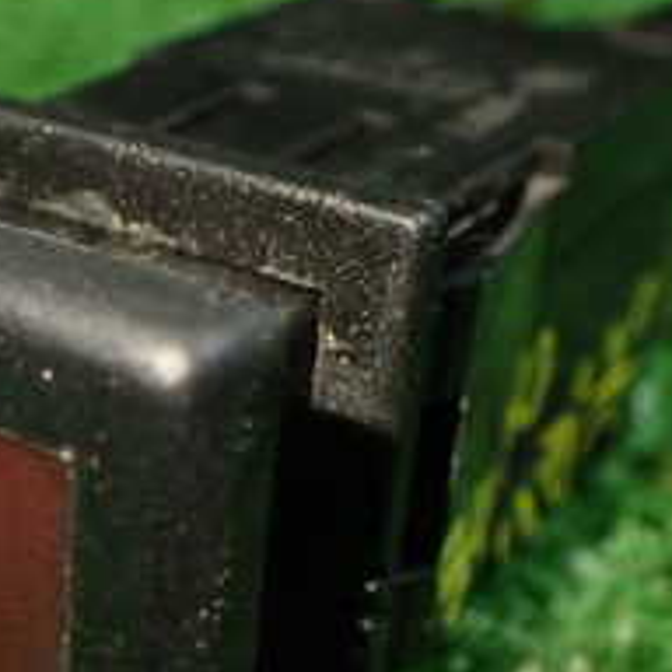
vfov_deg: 20.5
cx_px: -14
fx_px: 1823
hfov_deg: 20.2
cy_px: 595
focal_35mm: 83
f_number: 2.3
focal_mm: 5.4
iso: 640
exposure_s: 1/125
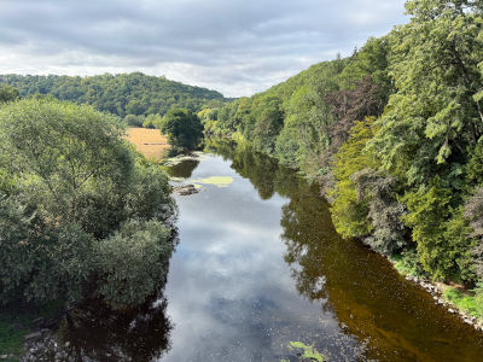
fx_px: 335
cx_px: 242
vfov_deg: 56.8
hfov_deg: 71.6
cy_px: 181
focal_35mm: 24
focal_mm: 6.76
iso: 100
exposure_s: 1/2000
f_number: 1.78
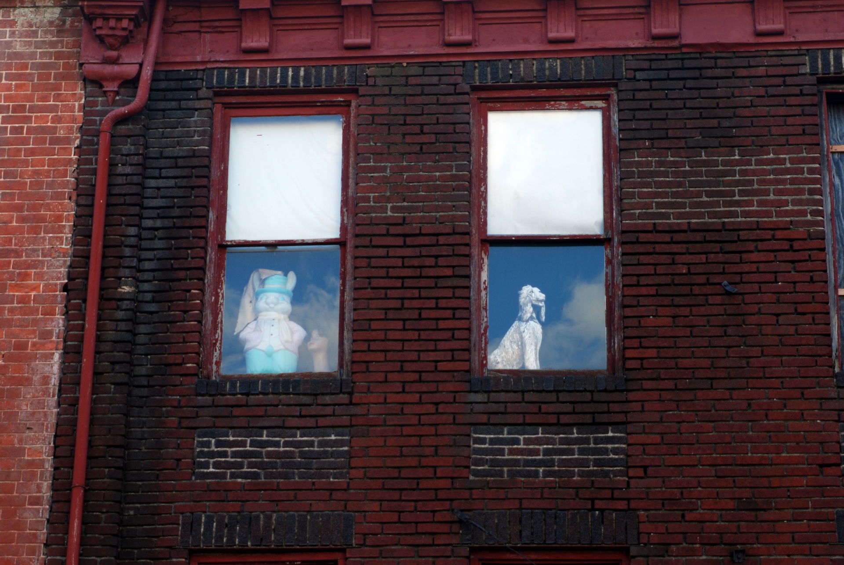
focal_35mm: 105
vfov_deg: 13.1
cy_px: 282
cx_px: 422
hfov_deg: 19.4
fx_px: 2464
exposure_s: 1/320
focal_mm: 70
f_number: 4.5
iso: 200
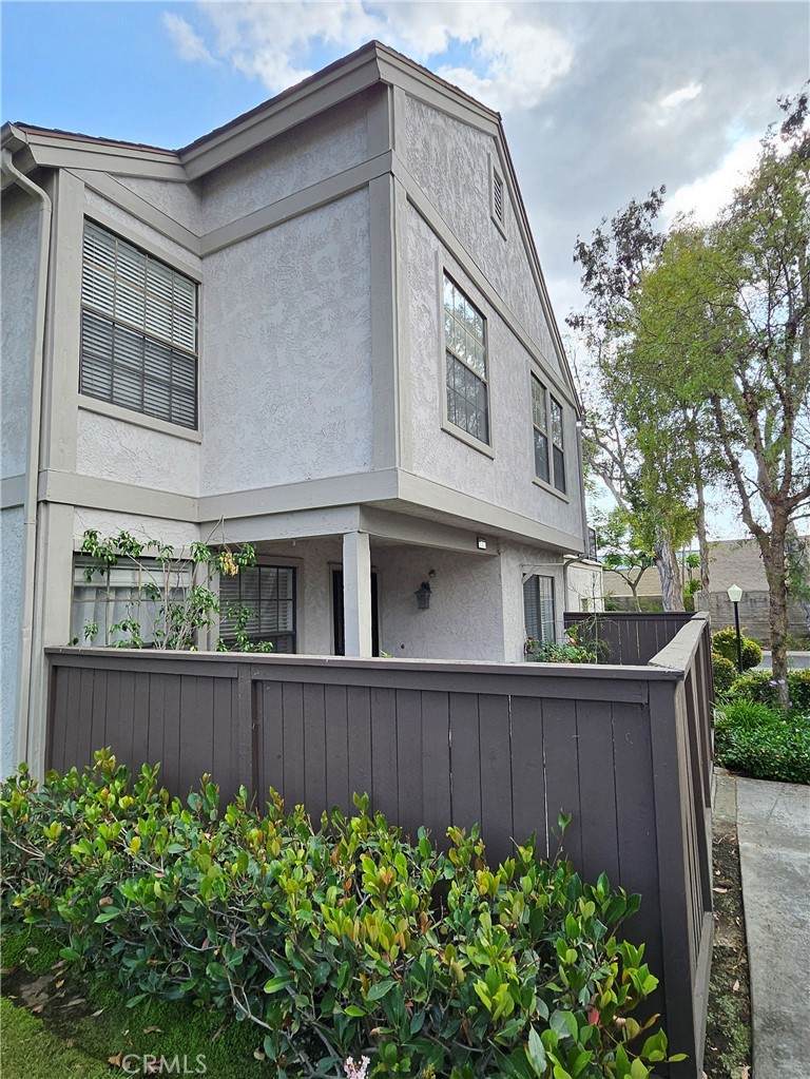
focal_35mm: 13
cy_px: 540
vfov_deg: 106.2
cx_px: 405
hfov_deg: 90.0
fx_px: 405
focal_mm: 1.74
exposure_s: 1/238
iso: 32
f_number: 2.2
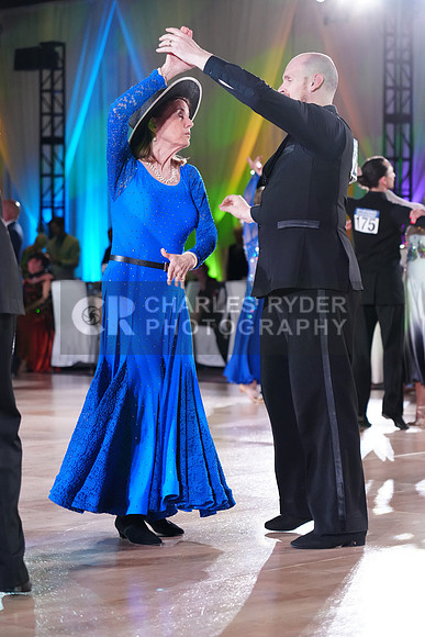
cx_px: 212
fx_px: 1858
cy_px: 318
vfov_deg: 19.5
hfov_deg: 13.0
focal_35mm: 105
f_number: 4
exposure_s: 1/400
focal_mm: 105
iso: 4000
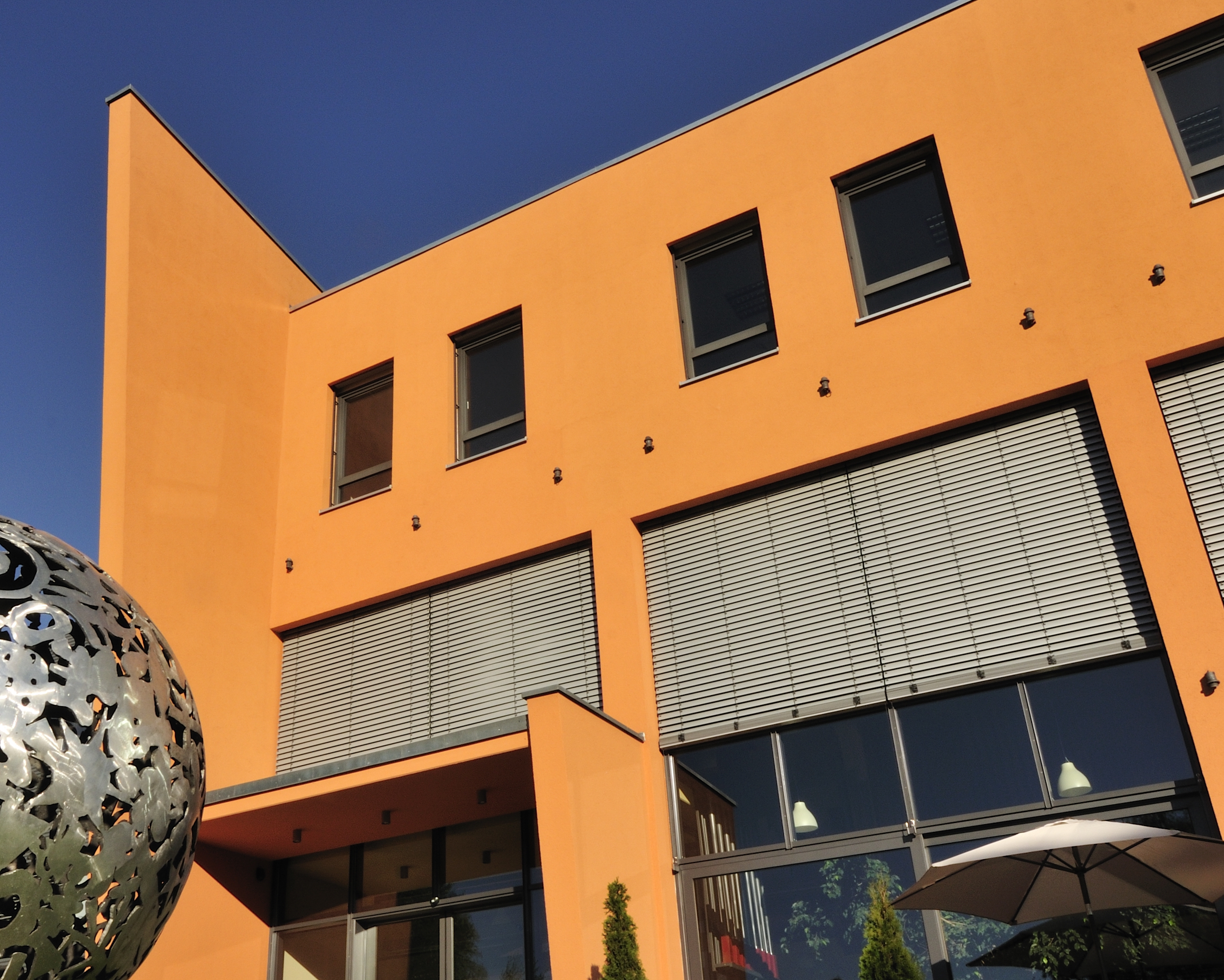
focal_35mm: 34
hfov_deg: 52.7
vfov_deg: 43.5
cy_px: 577
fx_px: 1223
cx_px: 477
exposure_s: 1/100
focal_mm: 15
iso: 200
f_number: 20
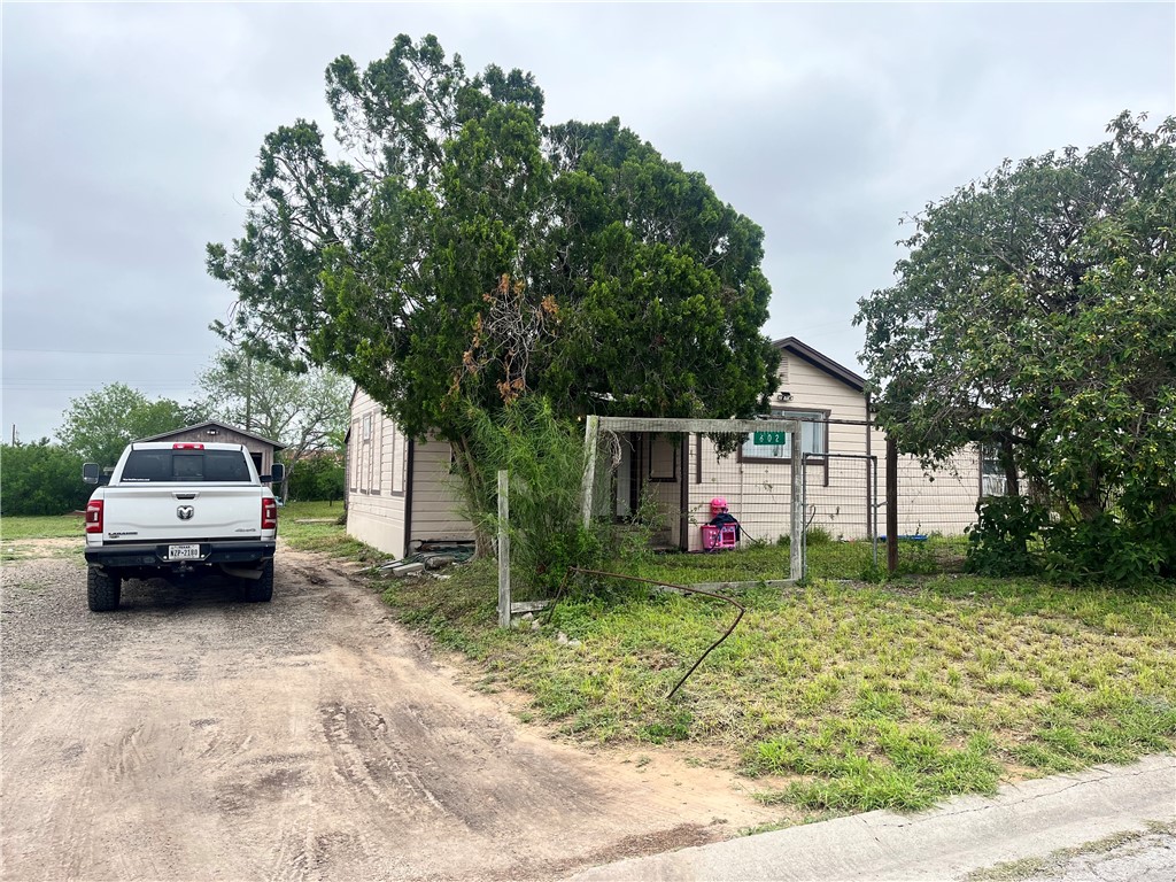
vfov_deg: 53.1
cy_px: 441
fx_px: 883
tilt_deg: +4.4
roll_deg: -0.1
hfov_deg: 67.3
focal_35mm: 26
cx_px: 588
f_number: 1.6
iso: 50
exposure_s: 1/1339
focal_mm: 5.1
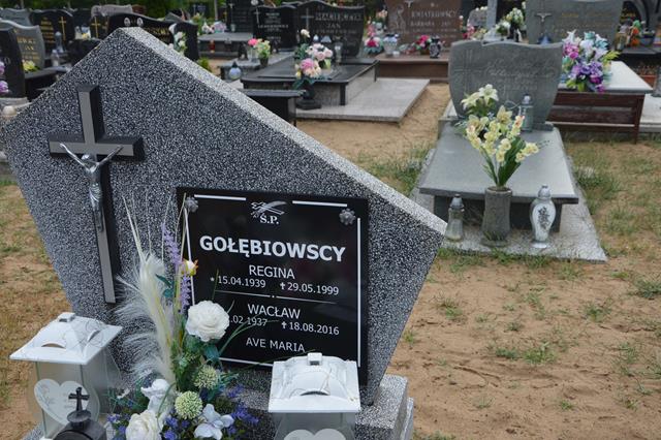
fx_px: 688
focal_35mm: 38
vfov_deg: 35.5
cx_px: 330
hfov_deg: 51.3
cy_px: 220
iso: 125
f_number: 5.6
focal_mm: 25
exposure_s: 1/125
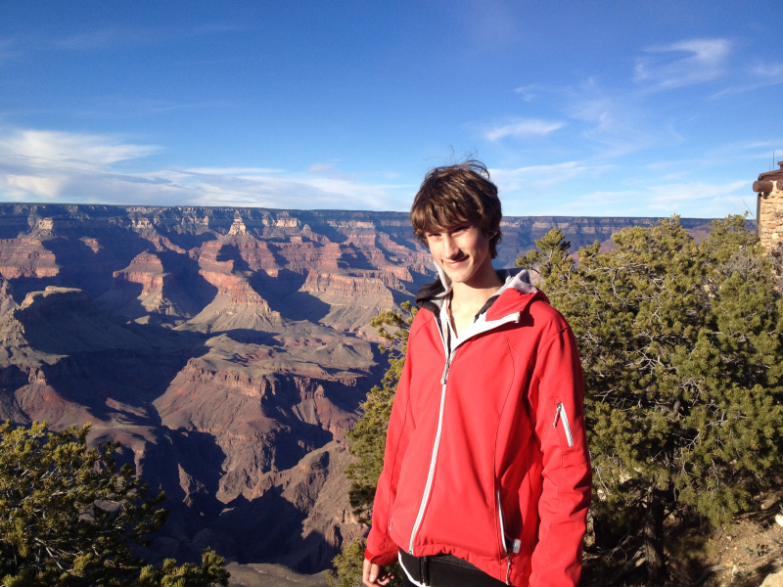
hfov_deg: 52.6
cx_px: 392
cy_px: 294
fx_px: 792
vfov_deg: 40.7
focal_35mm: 35
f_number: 2.4
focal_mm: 4.28
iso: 50
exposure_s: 1/1346
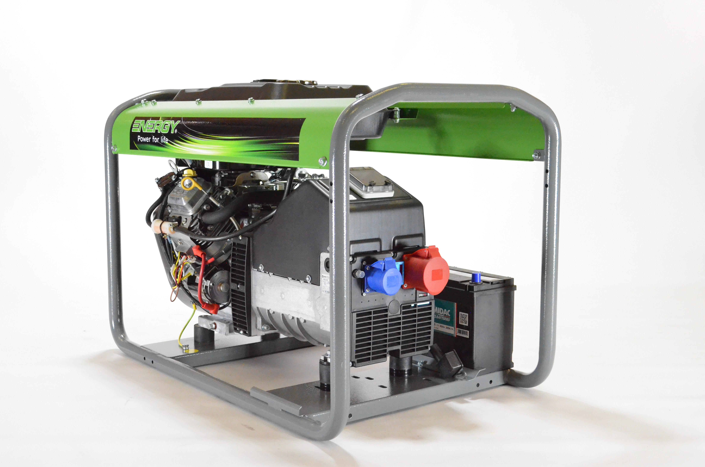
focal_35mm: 50
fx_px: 977
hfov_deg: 39.7
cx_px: 341
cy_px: 224
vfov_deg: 26.9
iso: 6400
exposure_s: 1/1250
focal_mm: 32
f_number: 6.3
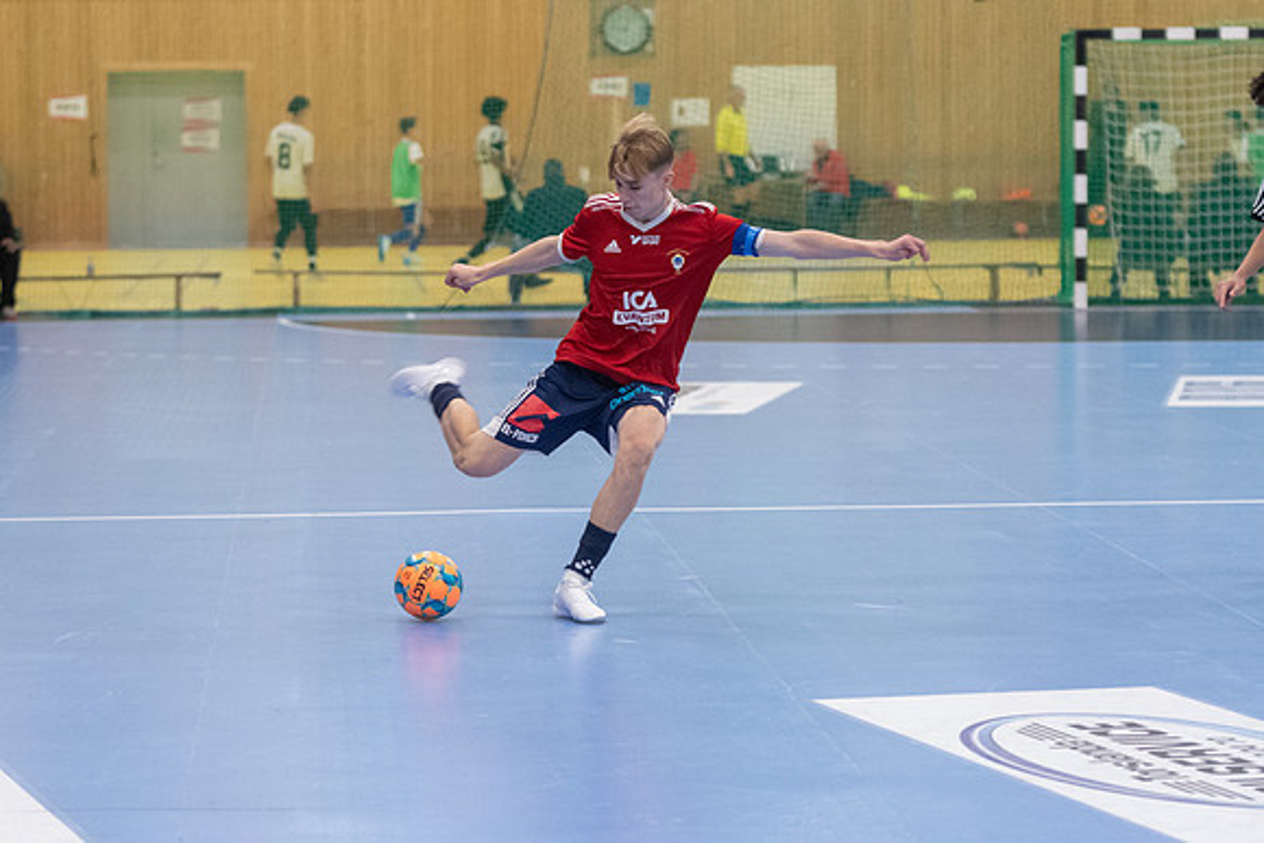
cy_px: 422
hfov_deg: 13.5
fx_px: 5350
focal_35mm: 152
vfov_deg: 9.0
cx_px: 632
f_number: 3.2
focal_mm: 100
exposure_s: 1/500
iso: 6400
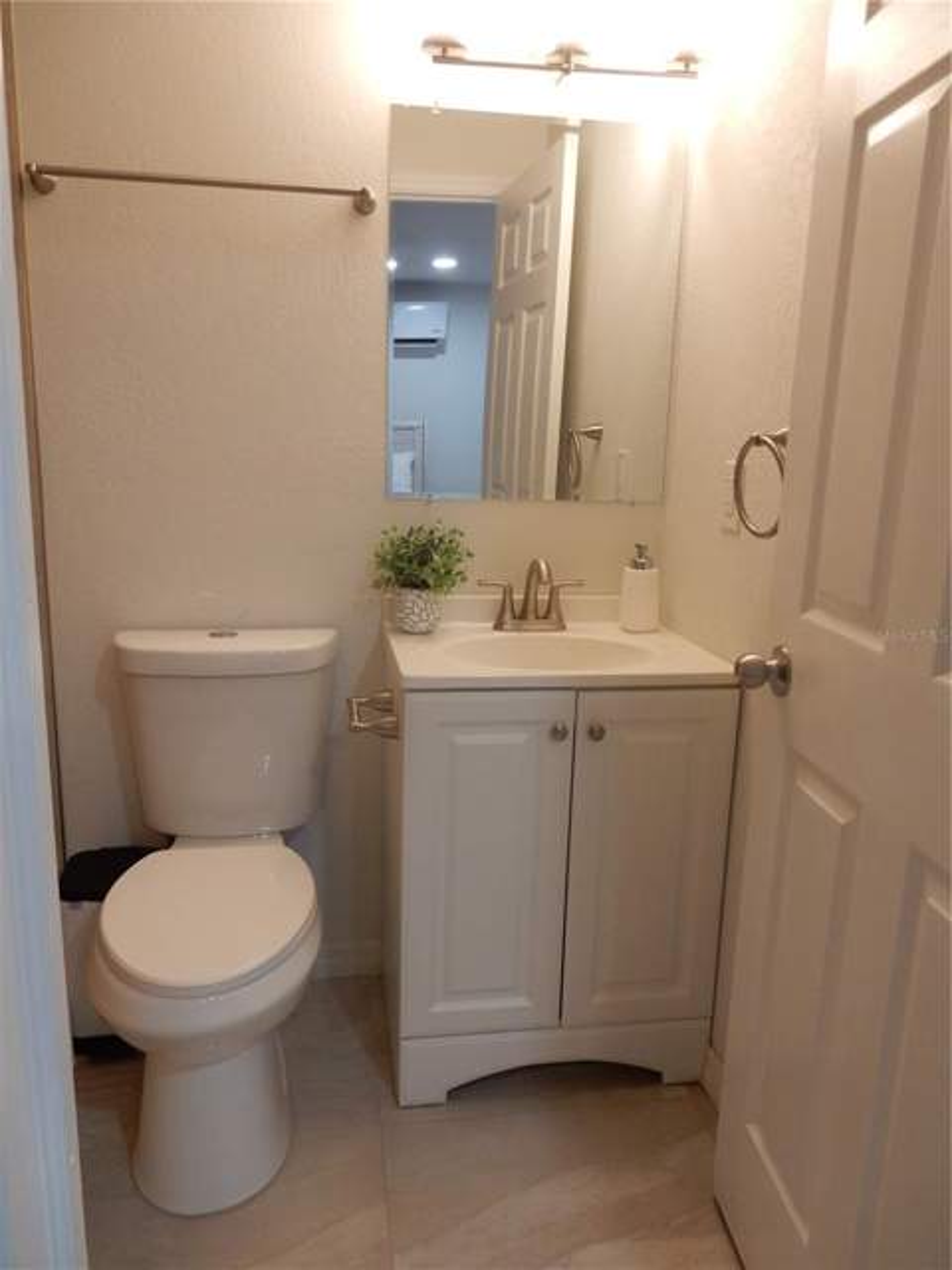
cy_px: 635
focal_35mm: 25
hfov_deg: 54.9
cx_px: 476
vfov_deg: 69.4
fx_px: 917
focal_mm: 4.5
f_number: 3.7
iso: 250
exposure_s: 1/30
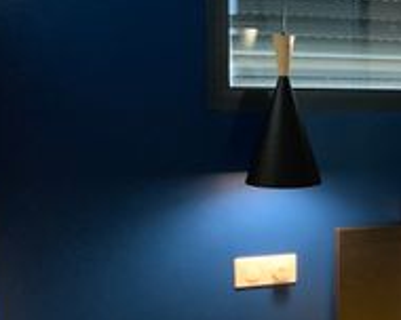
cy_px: 196
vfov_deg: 19.2
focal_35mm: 80
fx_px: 949
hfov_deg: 20.3
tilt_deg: -10.8
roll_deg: -3.8
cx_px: 608
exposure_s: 1/30
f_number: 1.8
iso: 640
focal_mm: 4.25
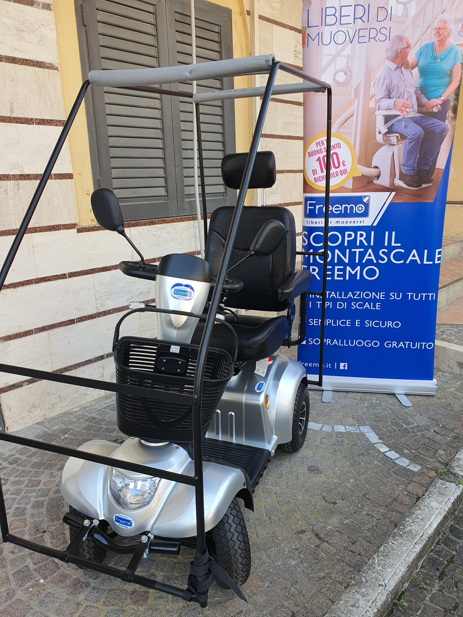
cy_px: 308
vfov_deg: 67.3
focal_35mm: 26
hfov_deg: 53.1
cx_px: 232
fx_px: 464
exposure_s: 1/145
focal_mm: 4.3
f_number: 2.4
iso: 50
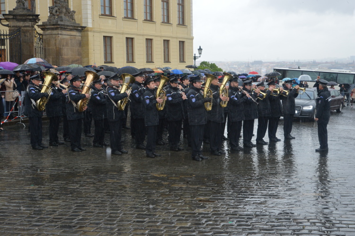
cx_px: 178
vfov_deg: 28.0
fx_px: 473
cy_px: 118
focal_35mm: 48
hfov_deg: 41.1
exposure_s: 1/160
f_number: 14
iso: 1600
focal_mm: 48
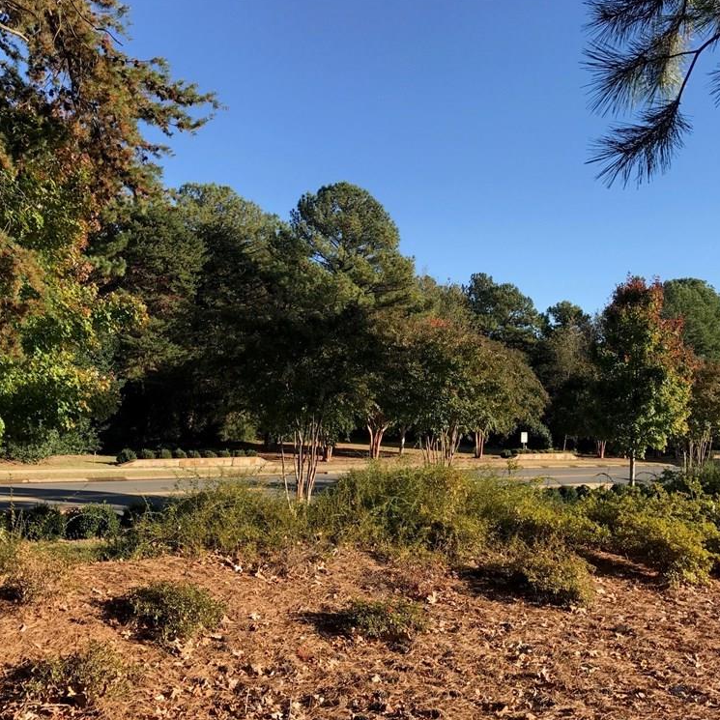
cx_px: 369
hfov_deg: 48.4
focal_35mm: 34
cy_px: 365
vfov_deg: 48.4
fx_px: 800
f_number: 1.8
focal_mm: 3.99
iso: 20
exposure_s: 1/1140
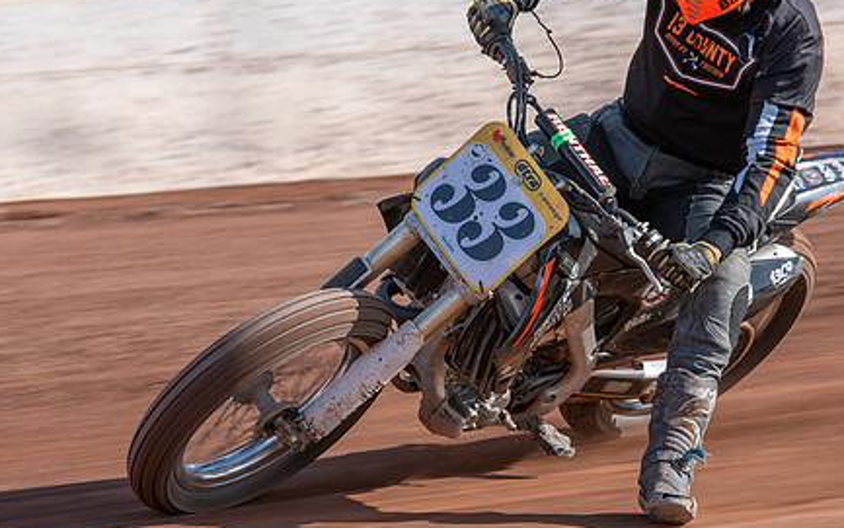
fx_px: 8422
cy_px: 277
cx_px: 501
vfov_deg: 3.6
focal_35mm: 366
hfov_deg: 5.7
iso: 140
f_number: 8
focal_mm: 200
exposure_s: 1/200
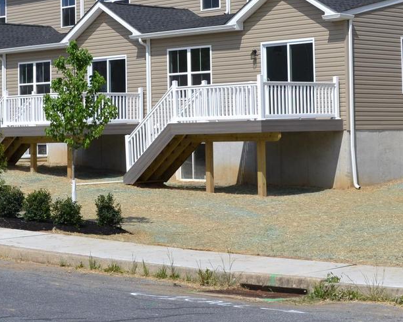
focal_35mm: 96
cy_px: 35
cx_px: 141
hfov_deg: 19.9
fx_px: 1146
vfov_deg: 15.8
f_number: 8
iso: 200
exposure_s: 1/640
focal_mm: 29
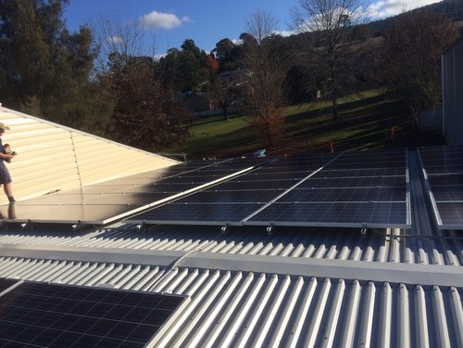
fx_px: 401
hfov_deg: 60.0
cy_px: 174
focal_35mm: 30
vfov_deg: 46.8
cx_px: 232
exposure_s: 1/2933
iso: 32
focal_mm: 4.12
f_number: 2.2
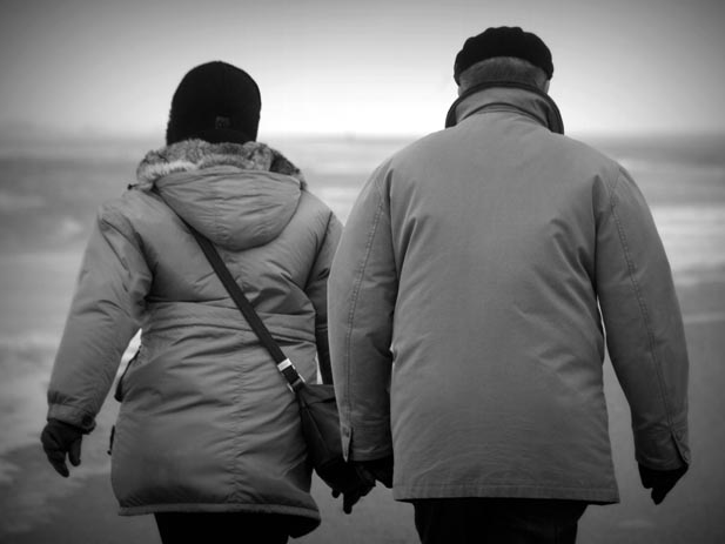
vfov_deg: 4.5
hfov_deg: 6.1
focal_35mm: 327
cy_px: 272
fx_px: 6850
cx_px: 372
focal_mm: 200
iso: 800
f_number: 9
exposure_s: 1/250
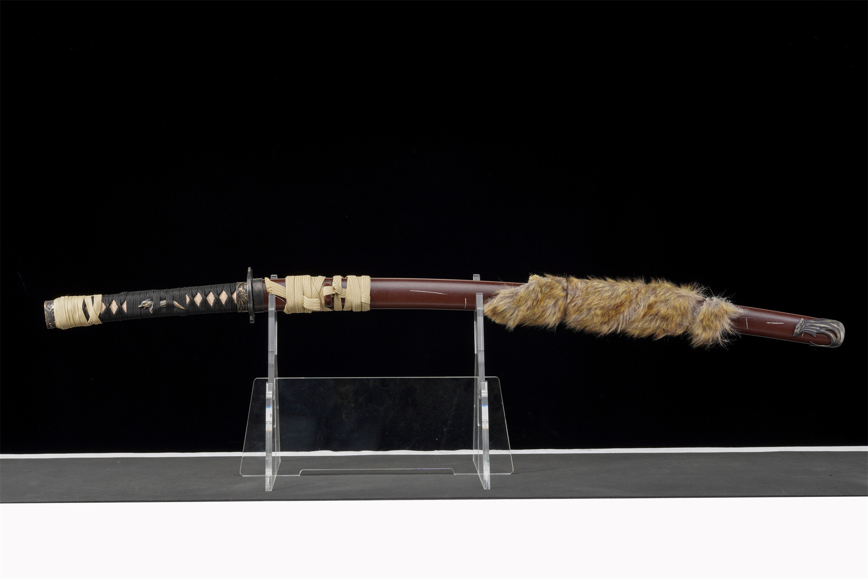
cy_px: 290
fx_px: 1631
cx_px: 434
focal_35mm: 68
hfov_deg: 29.8
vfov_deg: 20.1
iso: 100
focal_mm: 45.1
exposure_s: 1/160
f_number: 10
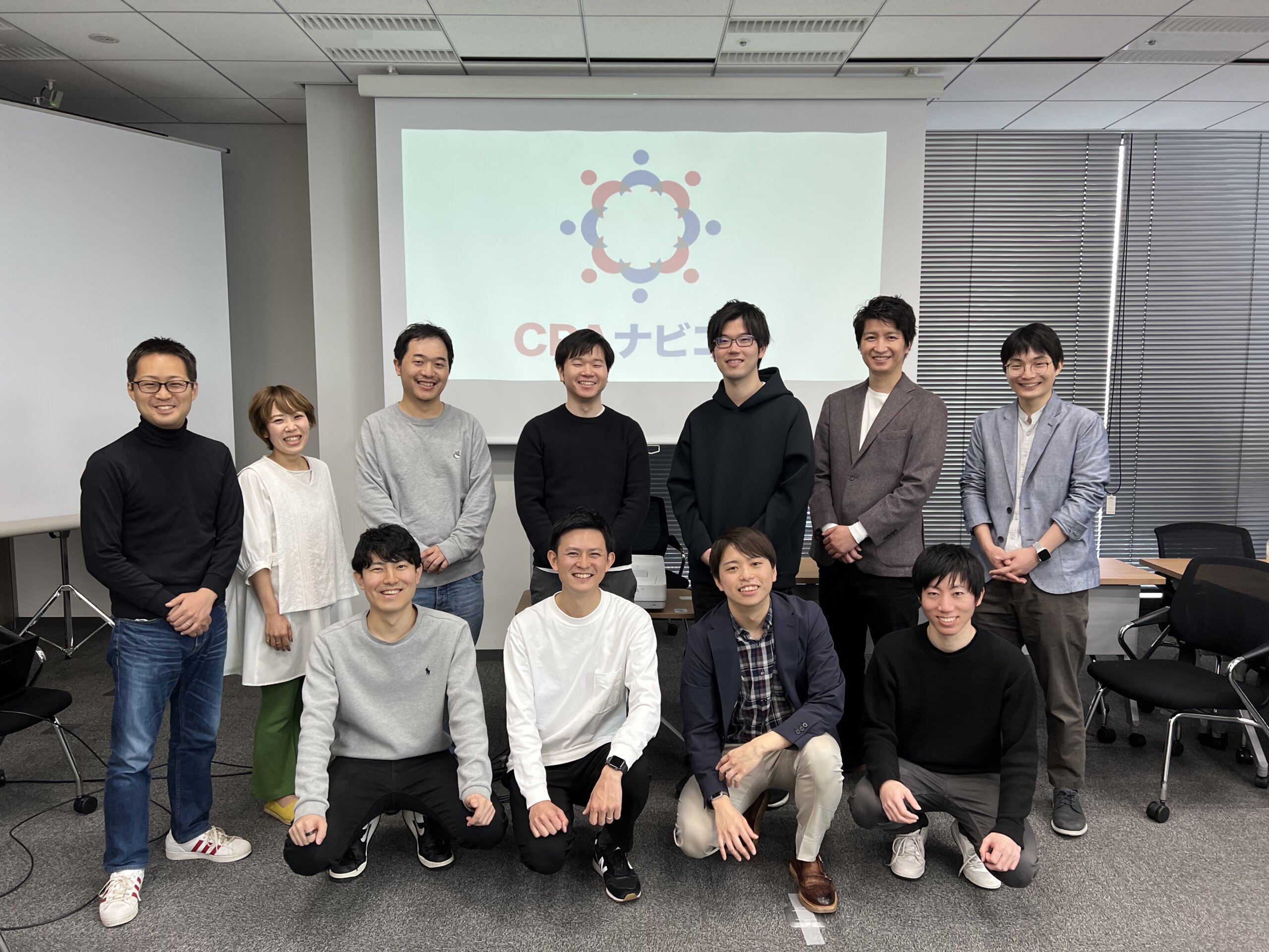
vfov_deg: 53.1
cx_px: 634
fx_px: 953
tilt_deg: -6.7
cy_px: 476
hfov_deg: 67.3
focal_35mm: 26
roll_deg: +0.0
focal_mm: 5.7
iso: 125
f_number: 1.5
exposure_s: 1/121
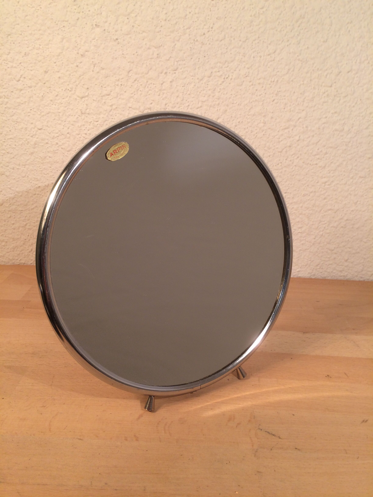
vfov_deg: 61.7
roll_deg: -1.5
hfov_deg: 48.2
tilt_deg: -22.8
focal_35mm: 29
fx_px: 417
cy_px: 248
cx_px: 186
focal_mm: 4.15
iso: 50
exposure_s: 1/33
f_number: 2.2
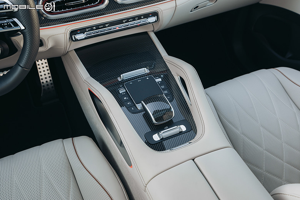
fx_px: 292
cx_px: 150
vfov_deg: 37.9
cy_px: 100
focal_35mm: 35
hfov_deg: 54.4
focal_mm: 35
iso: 100
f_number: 5
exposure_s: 1/40
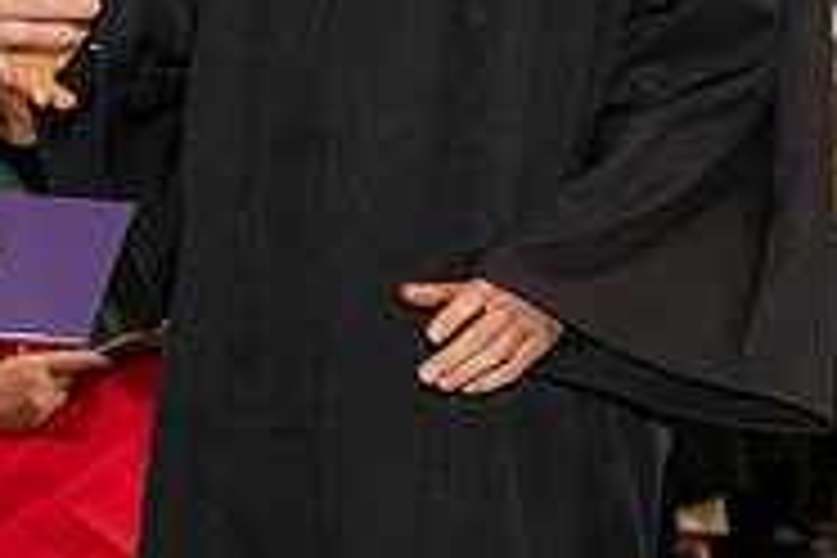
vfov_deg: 6.2
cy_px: -286
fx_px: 5068
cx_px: -81
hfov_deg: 9.4
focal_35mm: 218
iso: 2500
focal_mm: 70
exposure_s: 1/200
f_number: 5
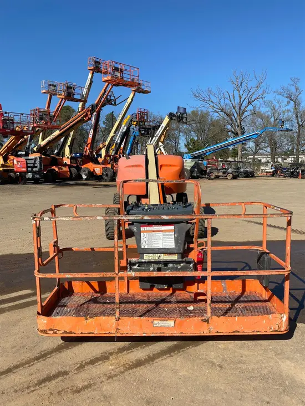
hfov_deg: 53.1
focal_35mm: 26
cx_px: 152
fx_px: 305
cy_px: 203
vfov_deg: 67.3
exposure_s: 1/3125
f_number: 1.8
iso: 32
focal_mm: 4.25
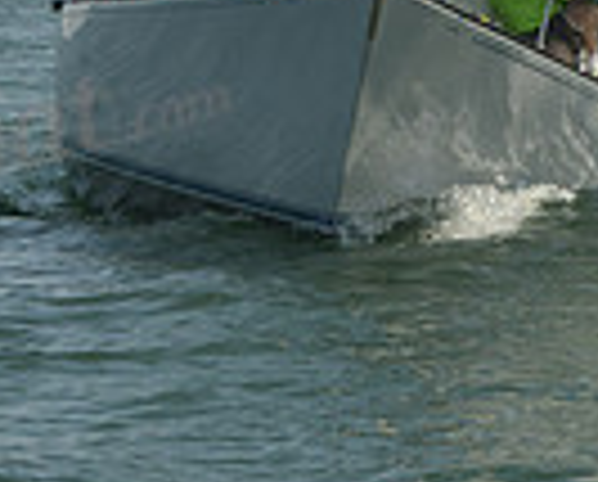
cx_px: 468
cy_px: -133
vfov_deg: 5.4
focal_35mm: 286
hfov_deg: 6.7
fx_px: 5073
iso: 280
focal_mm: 70
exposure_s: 1/500
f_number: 16
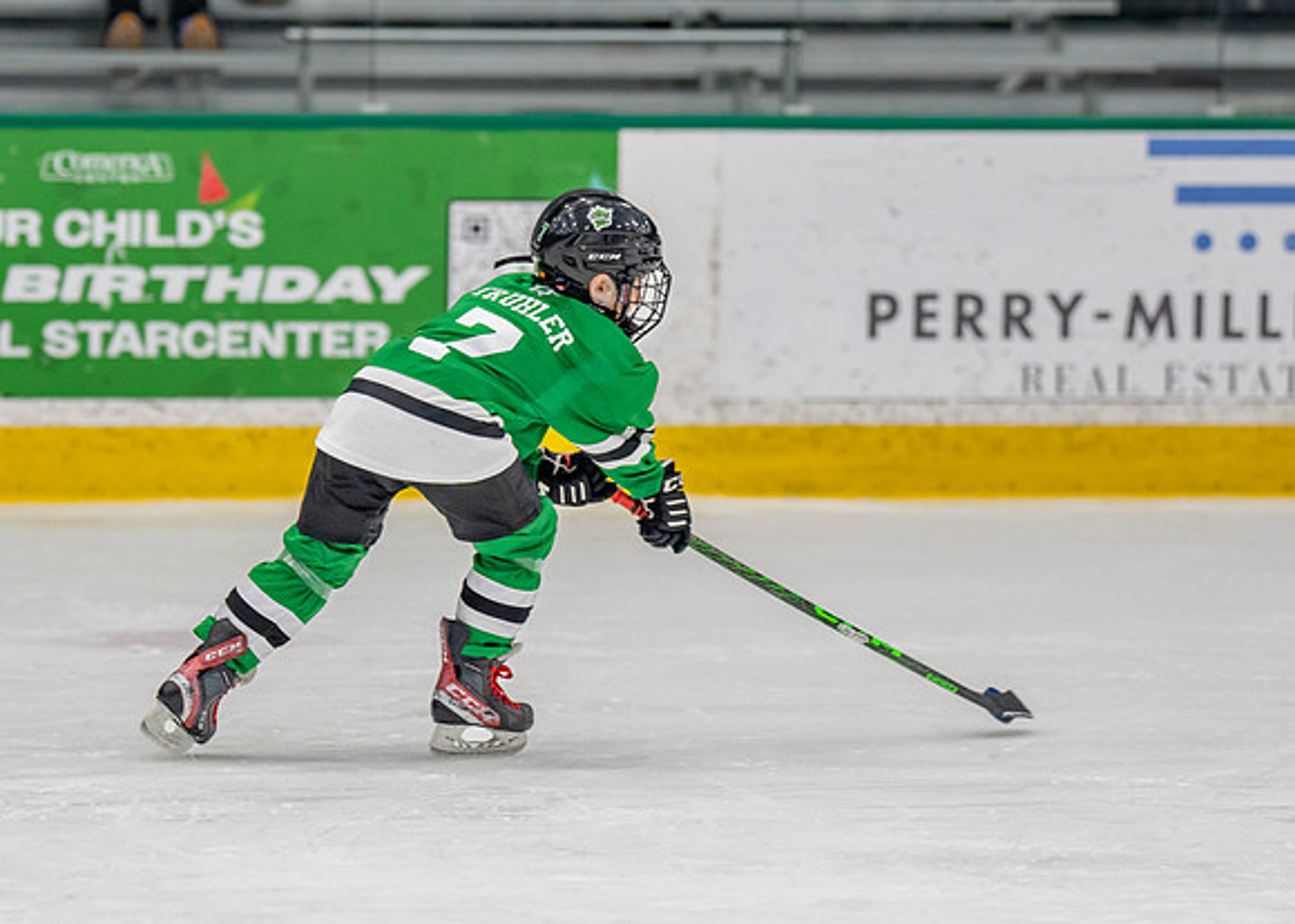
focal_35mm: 250
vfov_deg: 5.8
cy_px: 442
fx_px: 9182
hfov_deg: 8.1
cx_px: 539
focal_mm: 135
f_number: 2.8
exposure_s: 1/1250
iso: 800
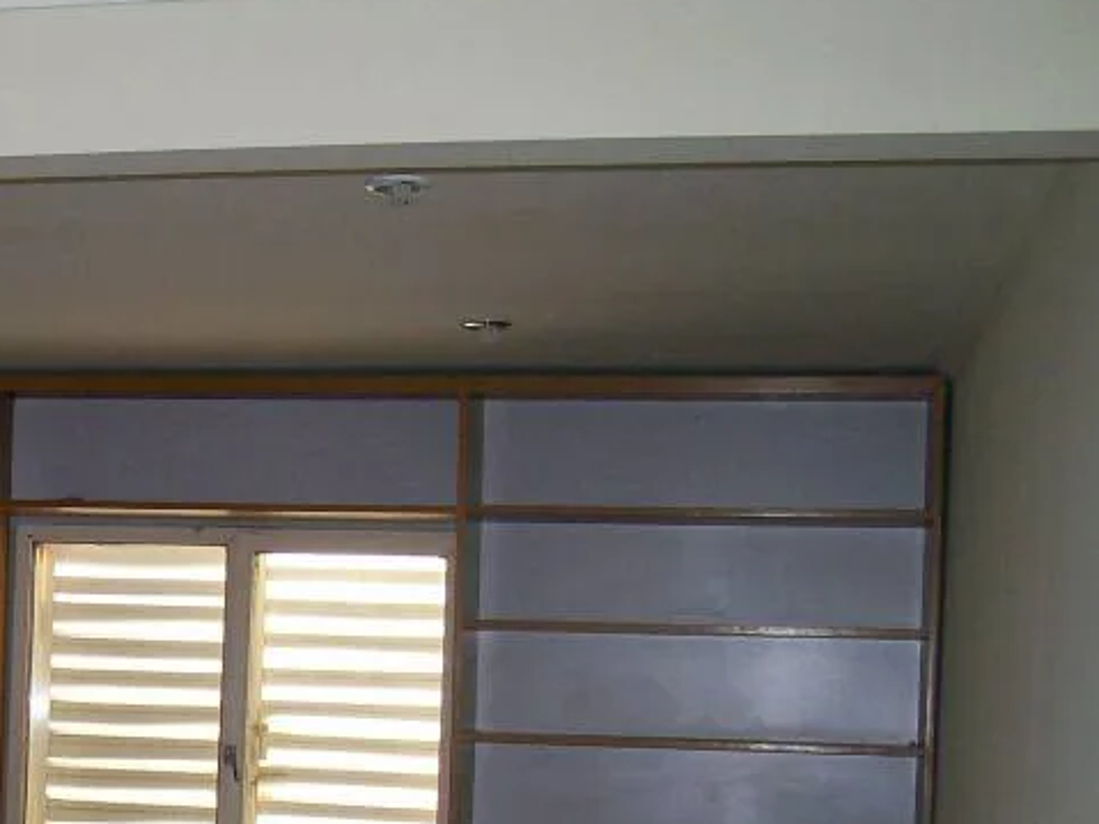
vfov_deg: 18.6
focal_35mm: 77
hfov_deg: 24.1
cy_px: 829
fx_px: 2444
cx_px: -39
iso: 140
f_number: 2.7
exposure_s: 1/64
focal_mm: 6
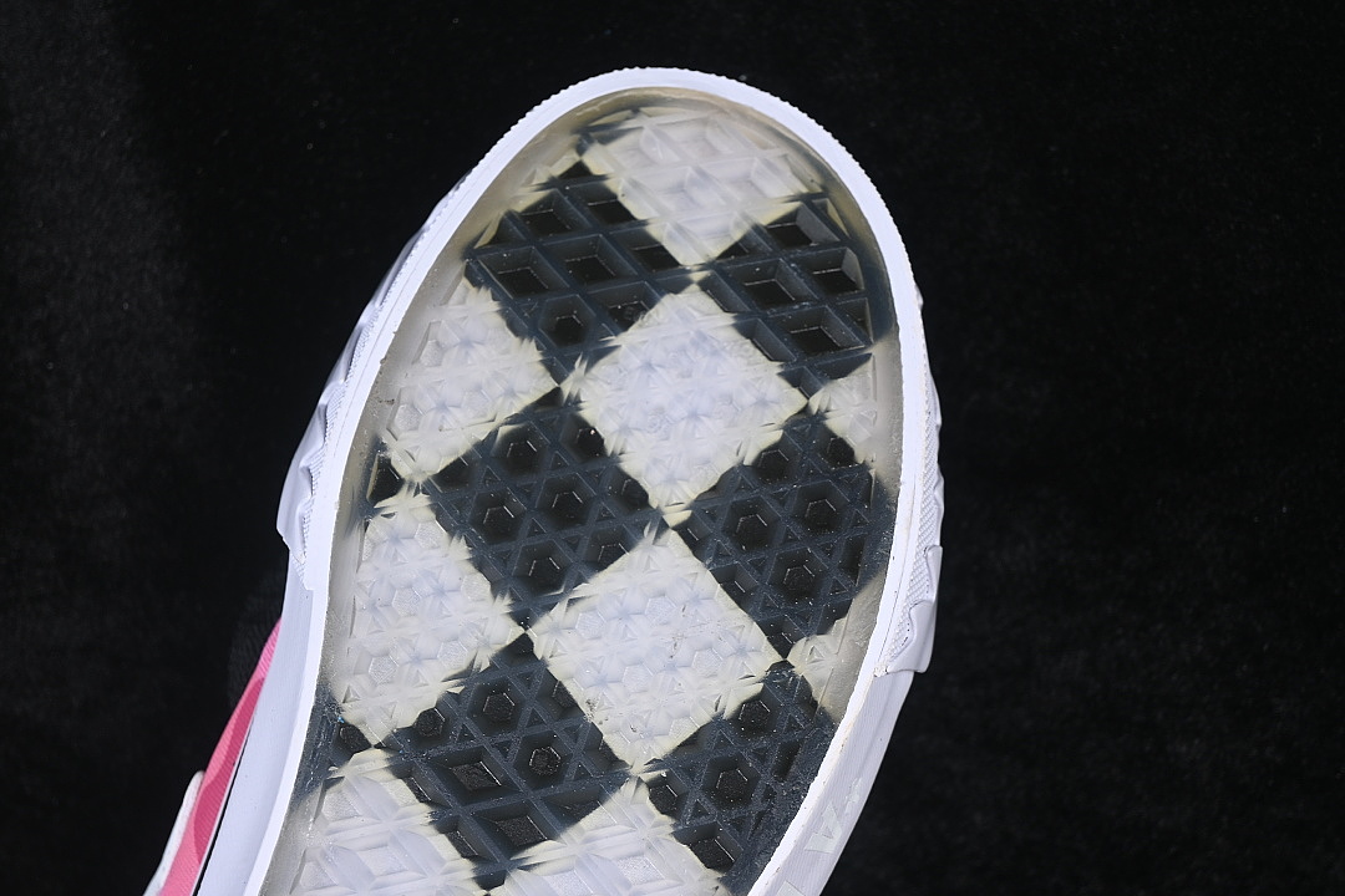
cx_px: 672
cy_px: 448
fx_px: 2802
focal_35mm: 75
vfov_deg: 18.2
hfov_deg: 27.0
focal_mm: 50
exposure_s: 1/60
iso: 160
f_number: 6.3
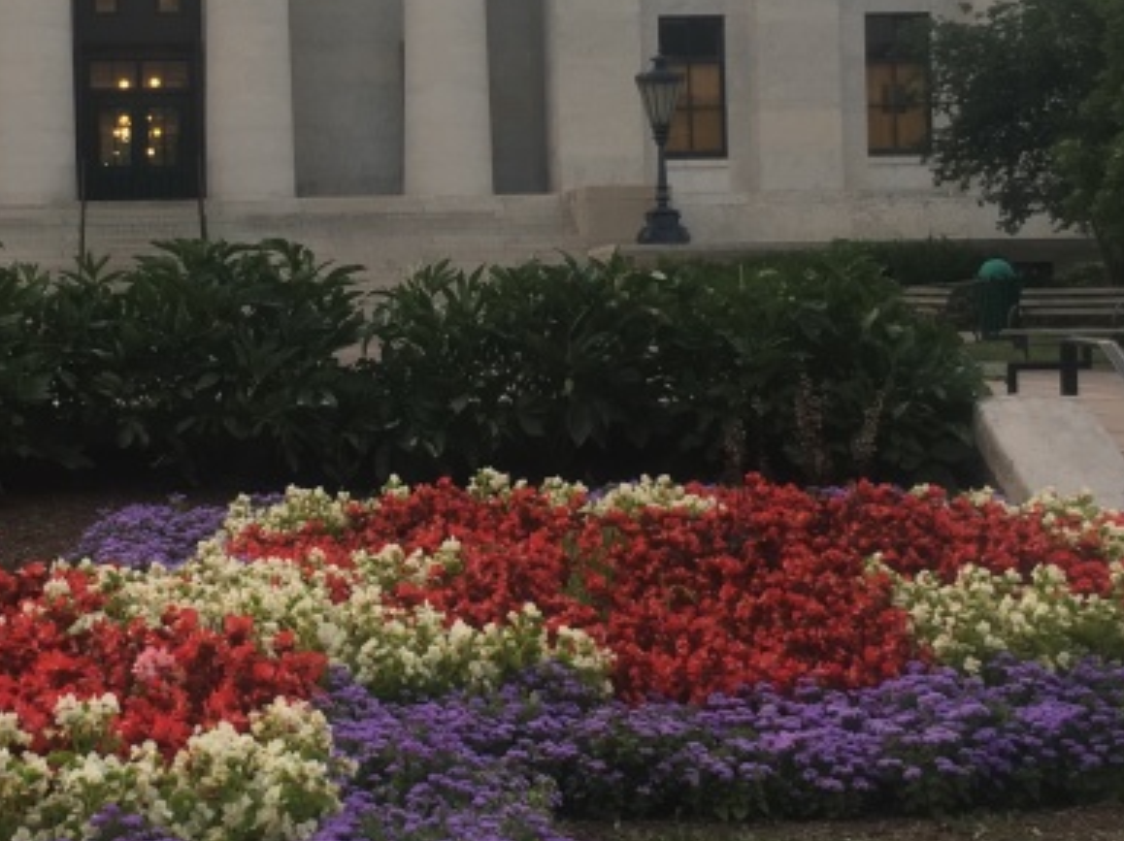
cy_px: 239
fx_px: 2499
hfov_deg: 25.0
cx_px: 248
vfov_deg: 19.0
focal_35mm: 77
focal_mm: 4.15
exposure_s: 1/120
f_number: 2.2
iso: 40
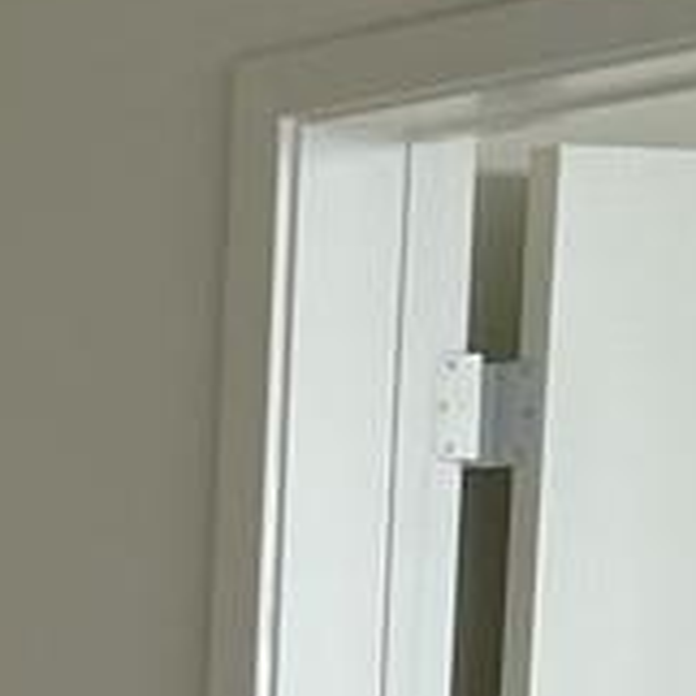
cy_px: 1561
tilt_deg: -7.1
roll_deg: +0.0
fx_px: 5209
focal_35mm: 229
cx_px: -1777
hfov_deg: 6.6
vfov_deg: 7.3
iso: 32
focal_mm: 5.7
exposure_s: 1/120
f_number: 1.5
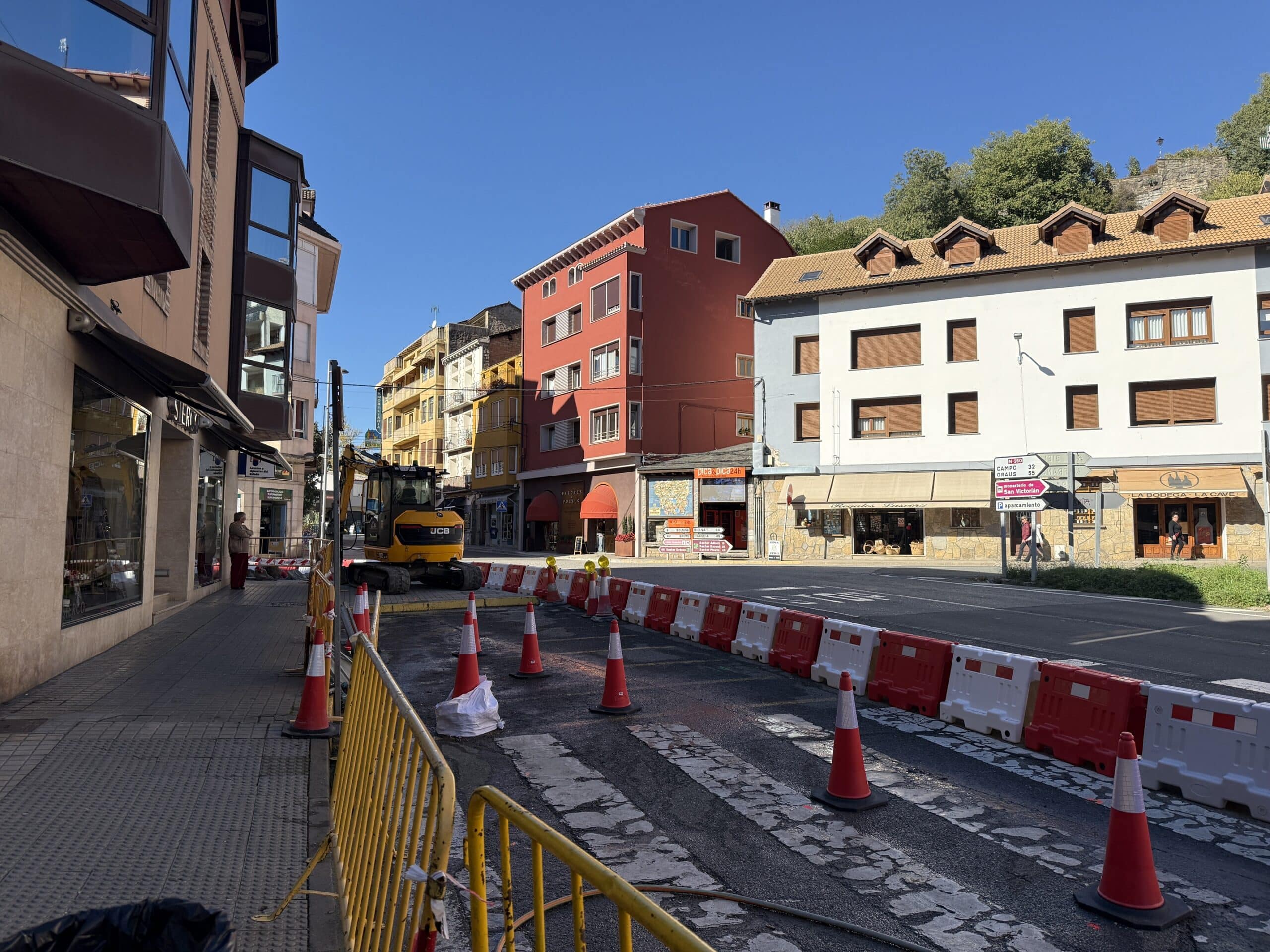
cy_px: 476
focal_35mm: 24
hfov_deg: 71.6
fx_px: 881
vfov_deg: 56.8
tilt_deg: +3.7
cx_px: 635
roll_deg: -0.8
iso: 100
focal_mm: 6.76
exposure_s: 1/4405
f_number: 1.78
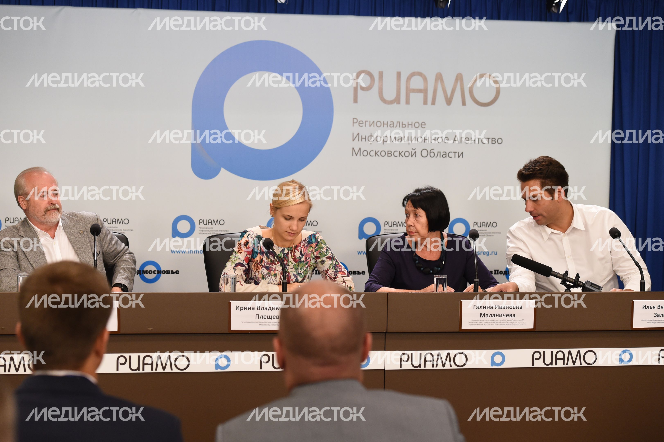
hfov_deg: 28.9
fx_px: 1290
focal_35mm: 70
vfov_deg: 19.4
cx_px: 332
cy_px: 221
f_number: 4.5
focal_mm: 70
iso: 2500
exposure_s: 1/320
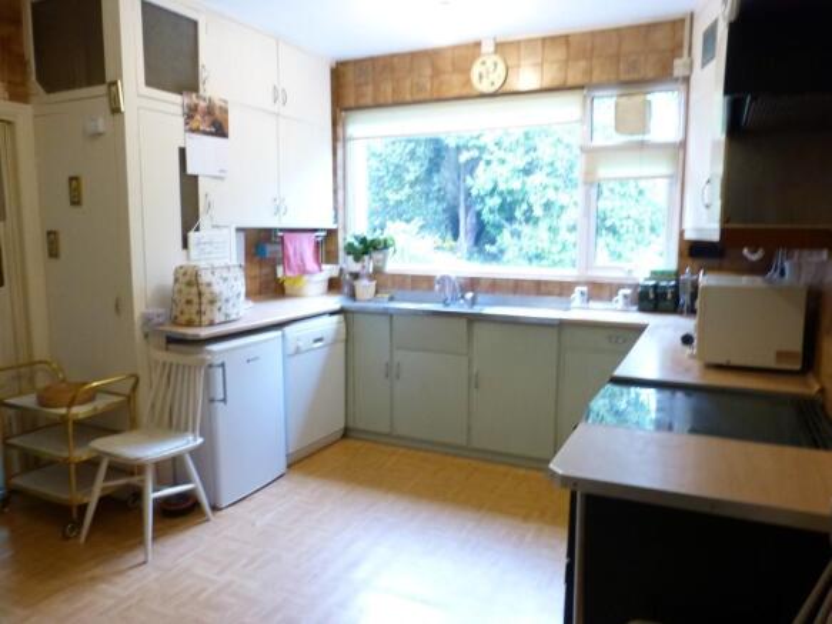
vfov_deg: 54.9
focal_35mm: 25
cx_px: 416
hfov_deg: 69.4
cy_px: 312
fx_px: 601
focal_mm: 4.5
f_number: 3.2
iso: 400
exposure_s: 1/25
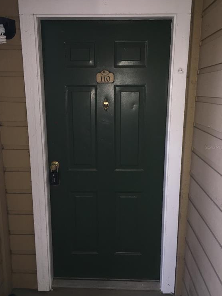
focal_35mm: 30
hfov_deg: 46.8
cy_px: 147
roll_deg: +0.0
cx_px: 109
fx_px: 256
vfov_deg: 59.9
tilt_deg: -11.4
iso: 50
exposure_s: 1/17
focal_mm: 4.15
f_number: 2.2
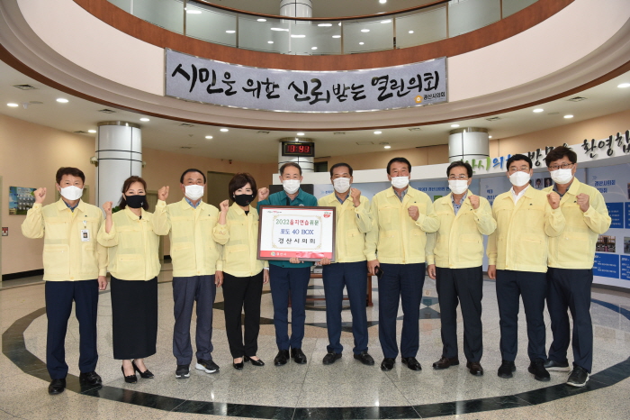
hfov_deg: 67.4
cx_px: 315
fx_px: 472
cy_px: 210
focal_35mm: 27
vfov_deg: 47.9
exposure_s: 1/80
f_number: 8
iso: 1250
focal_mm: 27
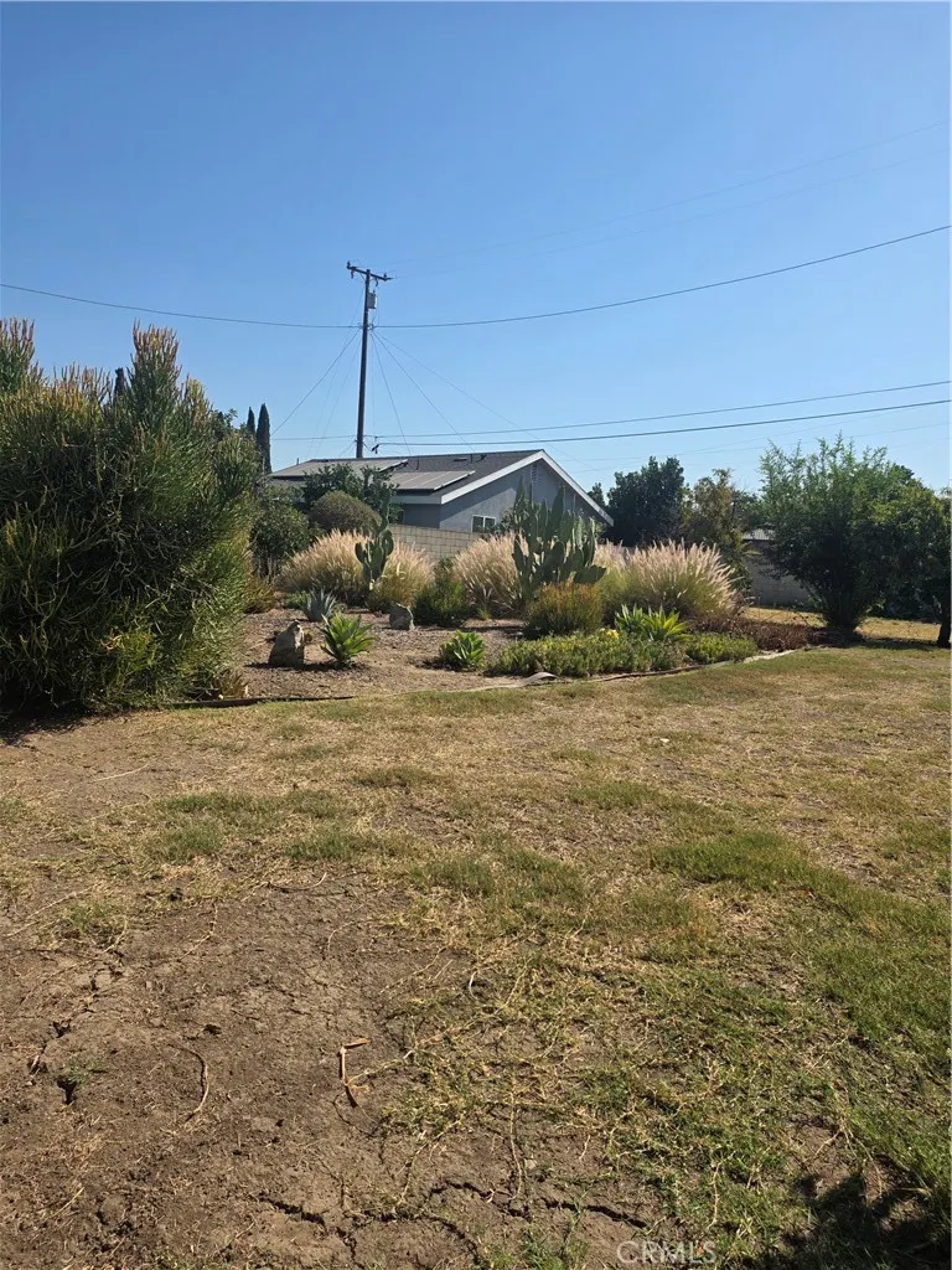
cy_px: 635
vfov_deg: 73.9
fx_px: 843
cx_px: 476
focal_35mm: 23
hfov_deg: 58.9
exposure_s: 1/6574
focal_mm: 6.3
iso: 80
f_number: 1.7
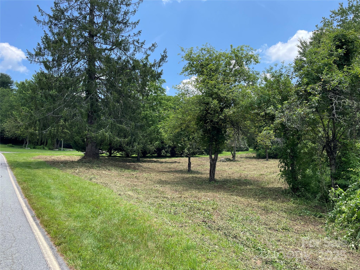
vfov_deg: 53.1
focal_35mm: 26
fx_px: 270
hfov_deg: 67.3
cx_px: 180
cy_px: 135
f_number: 1.6
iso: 32
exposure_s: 1/1531
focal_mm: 4.2
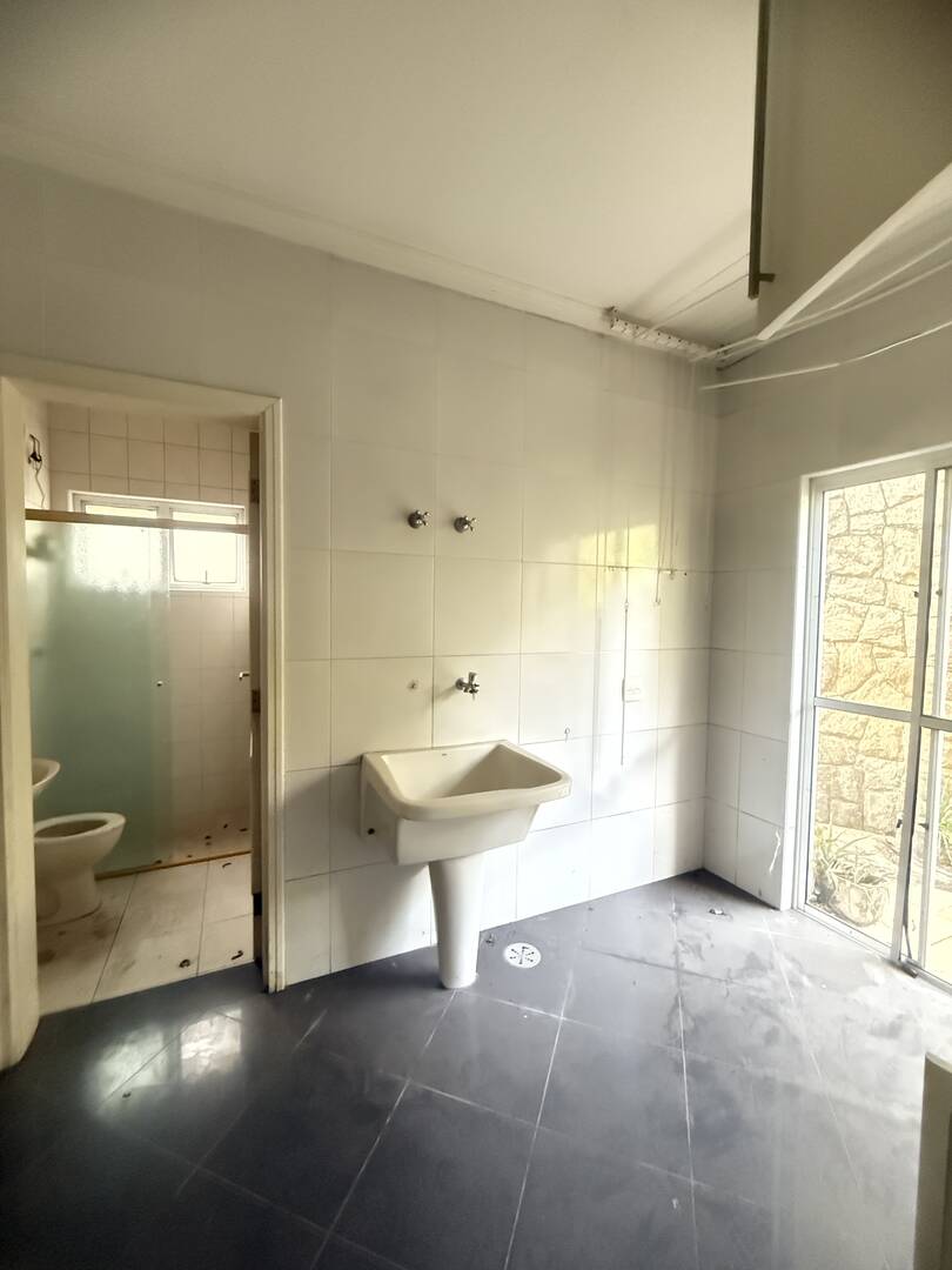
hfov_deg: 85.7
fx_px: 513
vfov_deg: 102.1
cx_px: 476
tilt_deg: -2.3
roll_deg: -0.9
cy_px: 635
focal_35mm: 14
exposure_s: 1/60
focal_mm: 2.22
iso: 1250
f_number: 2.2
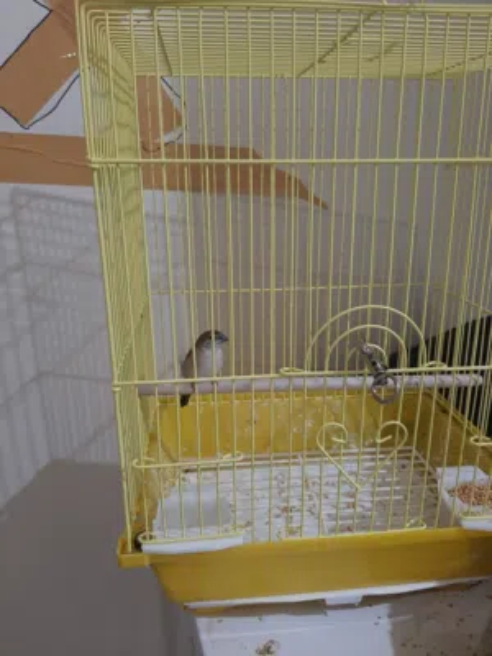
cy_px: 328
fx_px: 512
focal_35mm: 27
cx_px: 246
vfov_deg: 65.3
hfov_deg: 51.4
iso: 400
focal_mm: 3.93
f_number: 1.7
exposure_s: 1/20
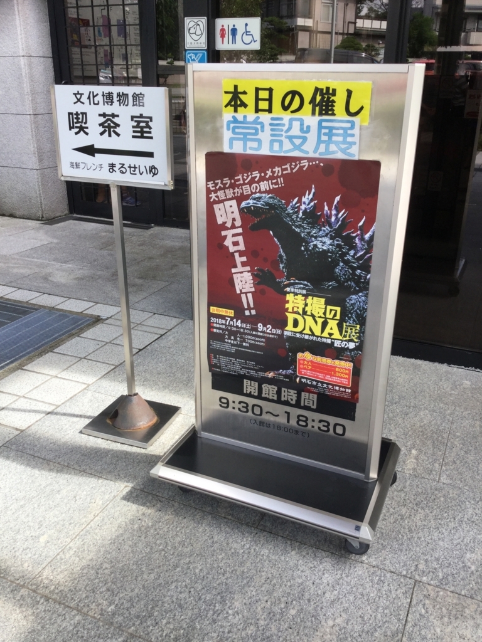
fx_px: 576
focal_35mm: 31
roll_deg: -2.9
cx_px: 241
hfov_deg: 45.4
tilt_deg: -23.0
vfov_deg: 58.4
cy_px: 321
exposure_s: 1/184
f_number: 2.4
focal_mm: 3.3
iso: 25
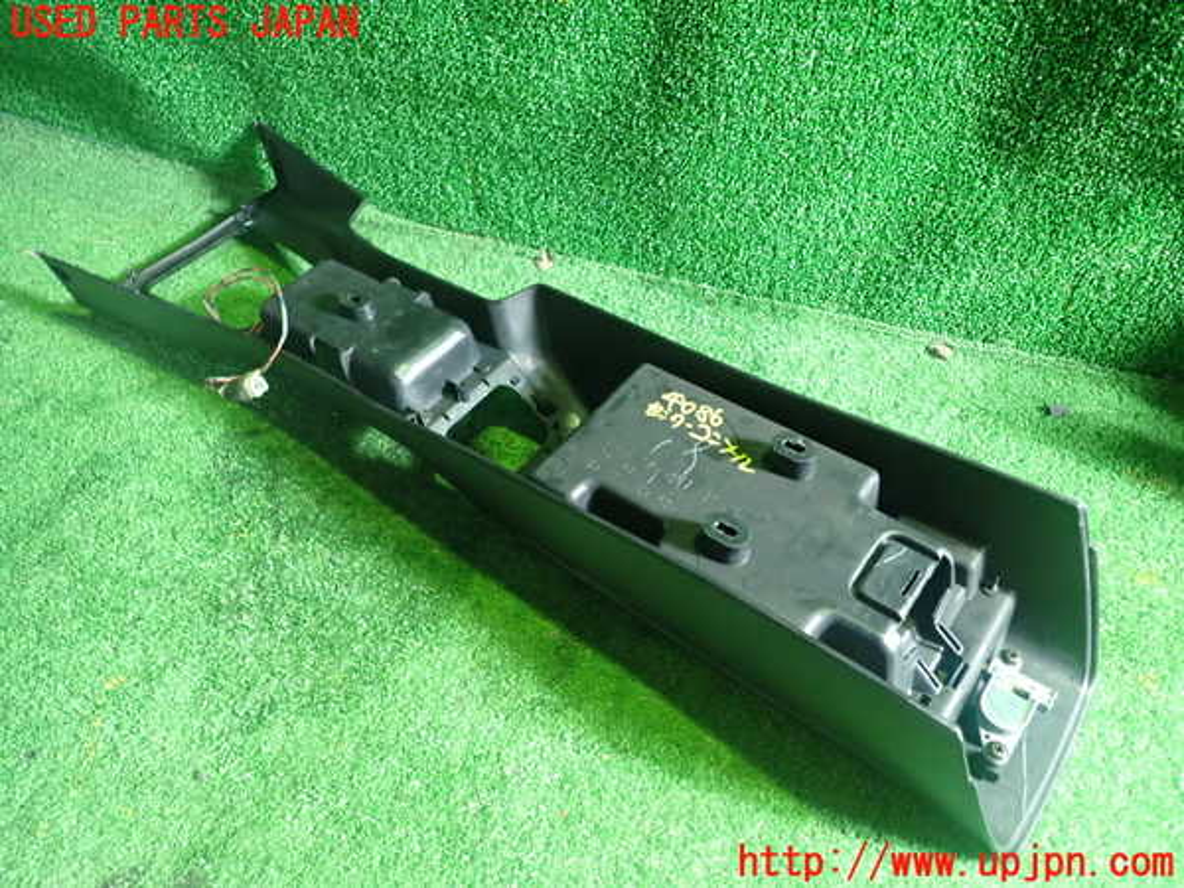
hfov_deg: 69.4
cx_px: 592
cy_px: 444
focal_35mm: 25
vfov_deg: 54.9
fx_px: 855
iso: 500
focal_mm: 4.5
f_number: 2
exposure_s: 1/30
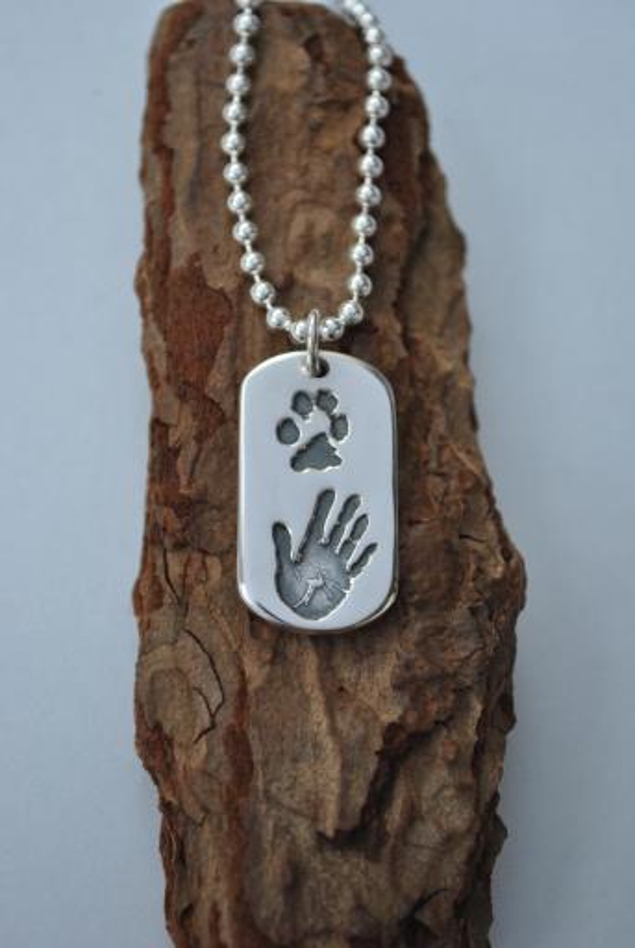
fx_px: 2175
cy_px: 474
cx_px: 318
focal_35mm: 82
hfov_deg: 16.6
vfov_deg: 24.6
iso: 500
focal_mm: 55
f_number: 5.6
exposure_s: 1/30
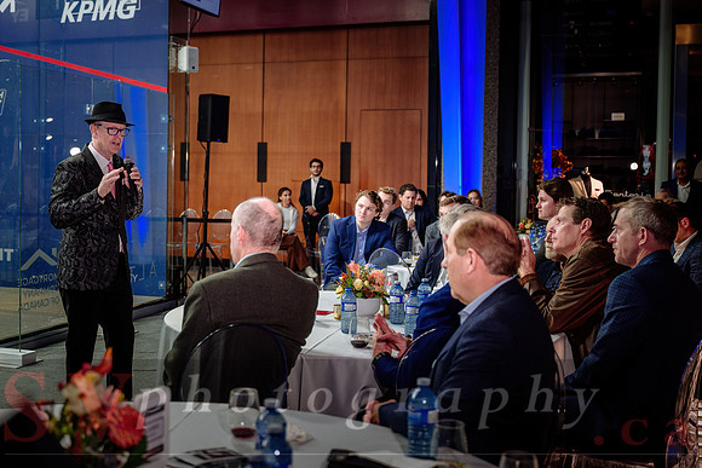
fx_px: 839
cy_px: 203
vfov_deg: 31.2
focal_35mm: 43
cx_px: 305
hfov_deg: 45.3
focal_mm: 38
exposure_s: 1/160
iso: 800
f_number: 2.8
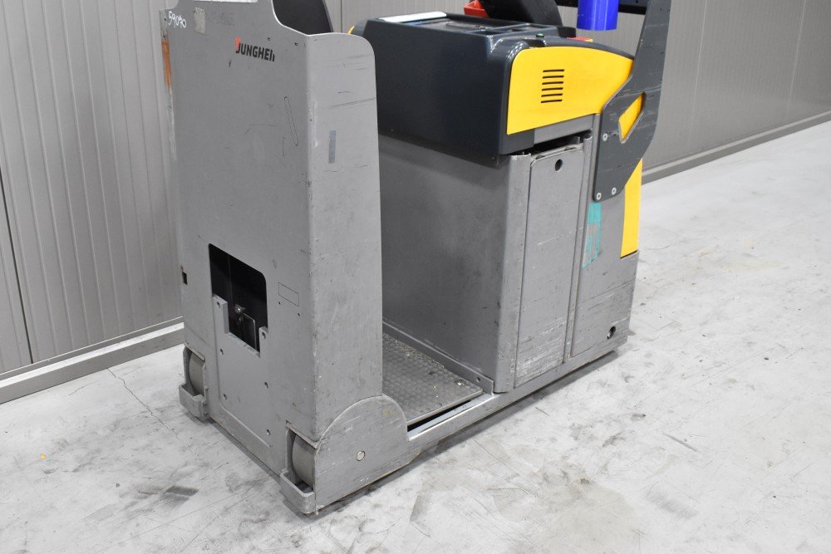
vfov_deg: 36.8
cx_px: 339
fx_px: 831
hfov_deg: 52.8
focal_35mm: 36
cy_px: 241
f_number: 5
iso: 1600
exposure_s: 1/30
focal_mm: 20
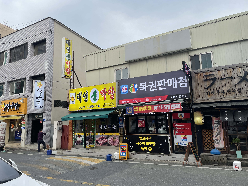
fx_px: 186
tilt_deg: +8.9
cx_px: 124
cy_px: 93
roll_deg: +2.2
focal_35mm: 26
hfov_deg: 67.3
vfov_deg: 53.1
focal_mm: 4.2
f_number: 1.6
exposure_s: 1/485
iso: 32
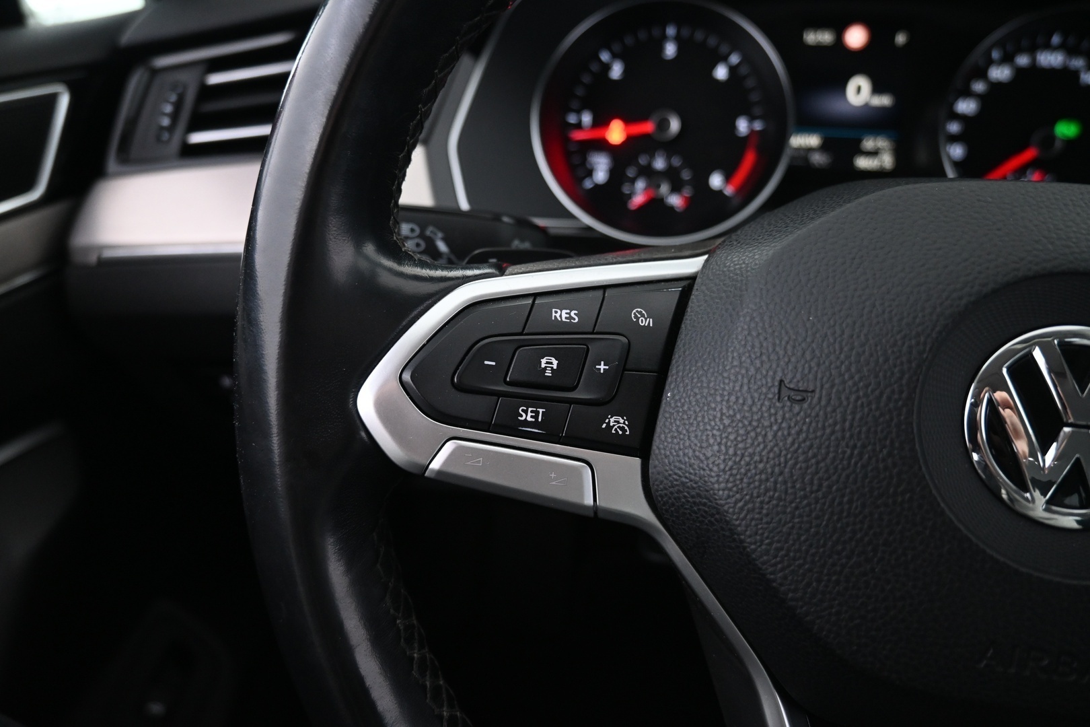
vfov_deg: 53.1
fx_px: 727
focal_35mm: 24
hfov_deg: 73.7
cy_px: 364
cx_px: 545
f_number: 3.5
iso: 1400
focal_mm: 16
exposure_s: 1/25
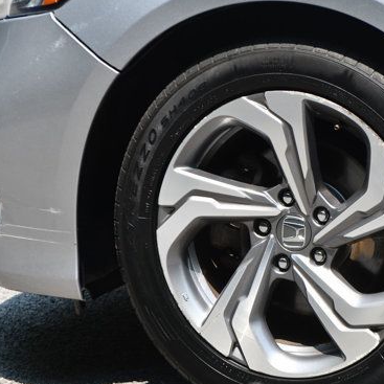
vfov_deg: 6.5
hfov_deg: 6.5
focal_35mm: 271
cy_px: 221
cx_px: 296
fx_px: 3401
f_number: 8
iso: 125
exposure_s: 1/250
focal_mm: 122
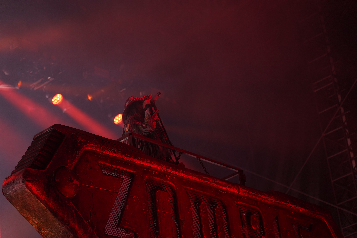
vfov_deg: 13.0
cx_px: 178
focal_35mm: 105
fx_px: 1041
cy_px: 119
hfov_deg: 19.5
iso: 1000
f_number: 4
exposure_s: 1/125
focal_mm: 105
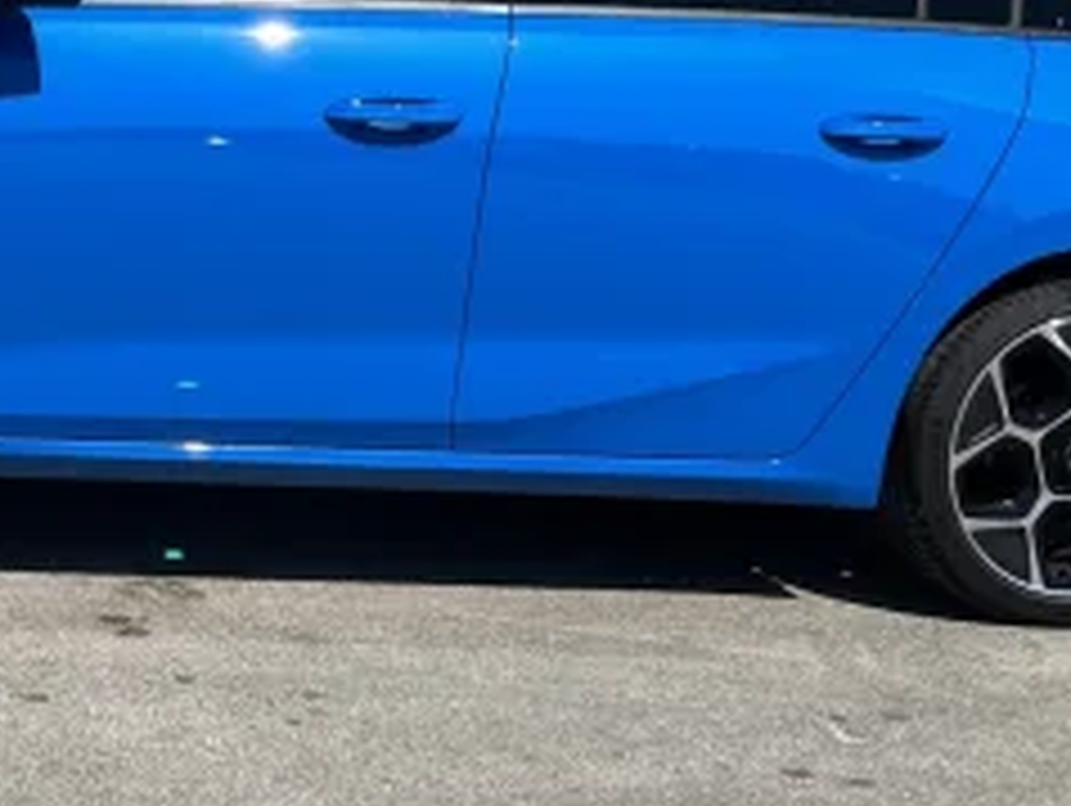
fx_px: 2571
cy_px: 185
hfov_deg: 23.2
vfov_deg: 17.7
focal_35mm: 83
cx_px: 238
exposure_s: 1/4149
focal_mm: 5.1
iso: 50
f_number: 1.6
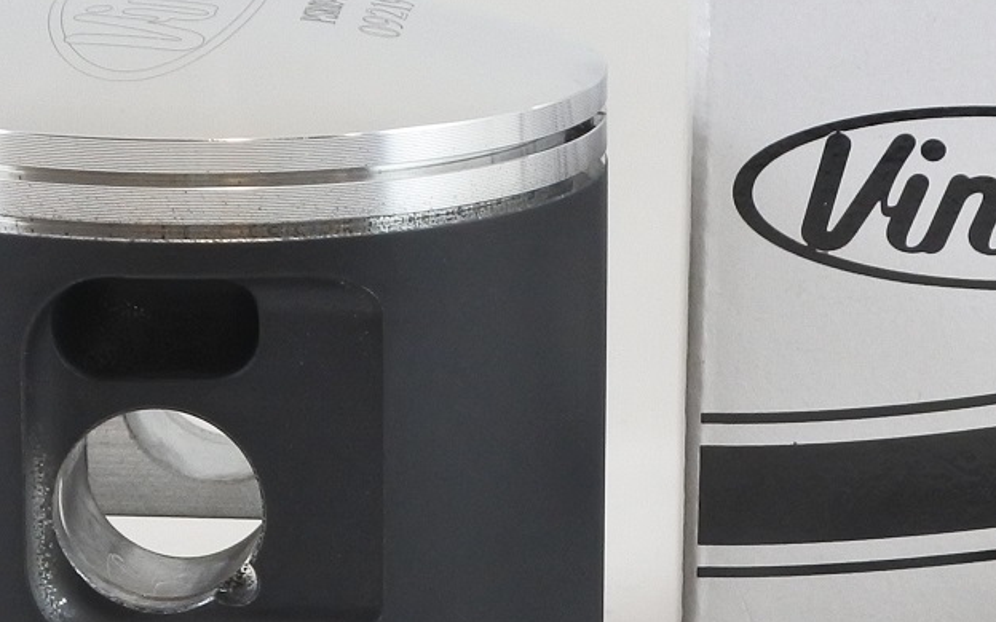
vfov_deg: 9.7
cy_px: 427
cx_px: 813
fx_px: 3664
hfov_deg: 15.4
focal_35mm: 135
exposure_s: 1/125
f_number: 4.5
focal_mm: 17.6
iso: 500
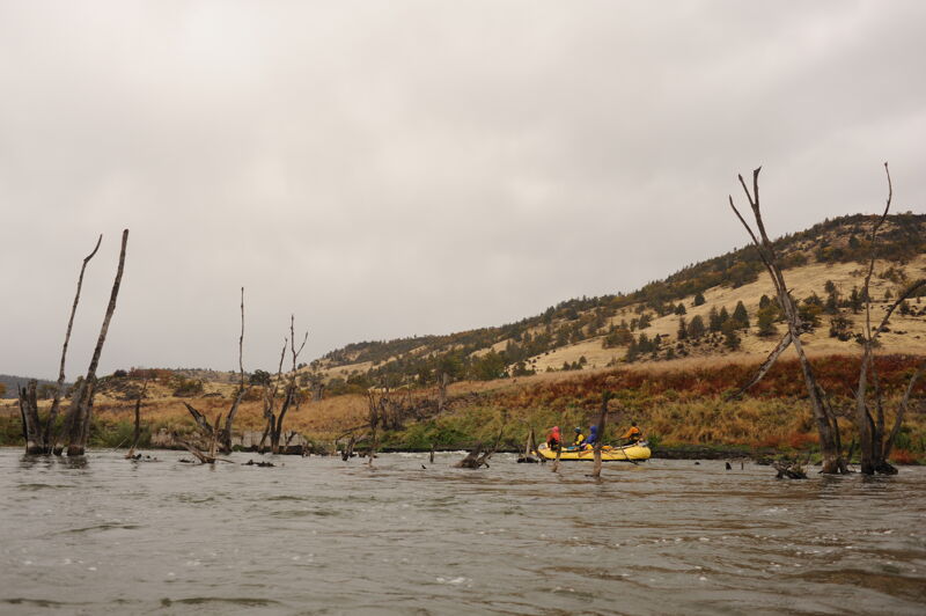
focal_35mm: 35
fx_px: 900
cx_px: 463
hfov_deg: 54.5
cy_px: 308
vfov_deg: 37.8
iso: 500
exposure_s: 1/640
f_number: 5
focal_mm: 35
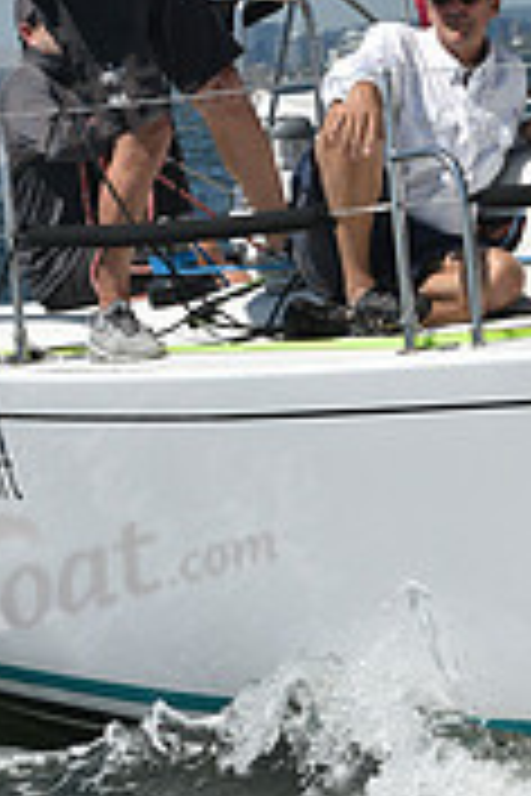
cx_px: 511
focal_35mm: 262
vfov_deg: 7.9
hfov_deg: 5.2
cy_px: 315
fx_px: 5796
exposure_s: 1/1250
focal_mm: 80
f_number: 9
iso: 250
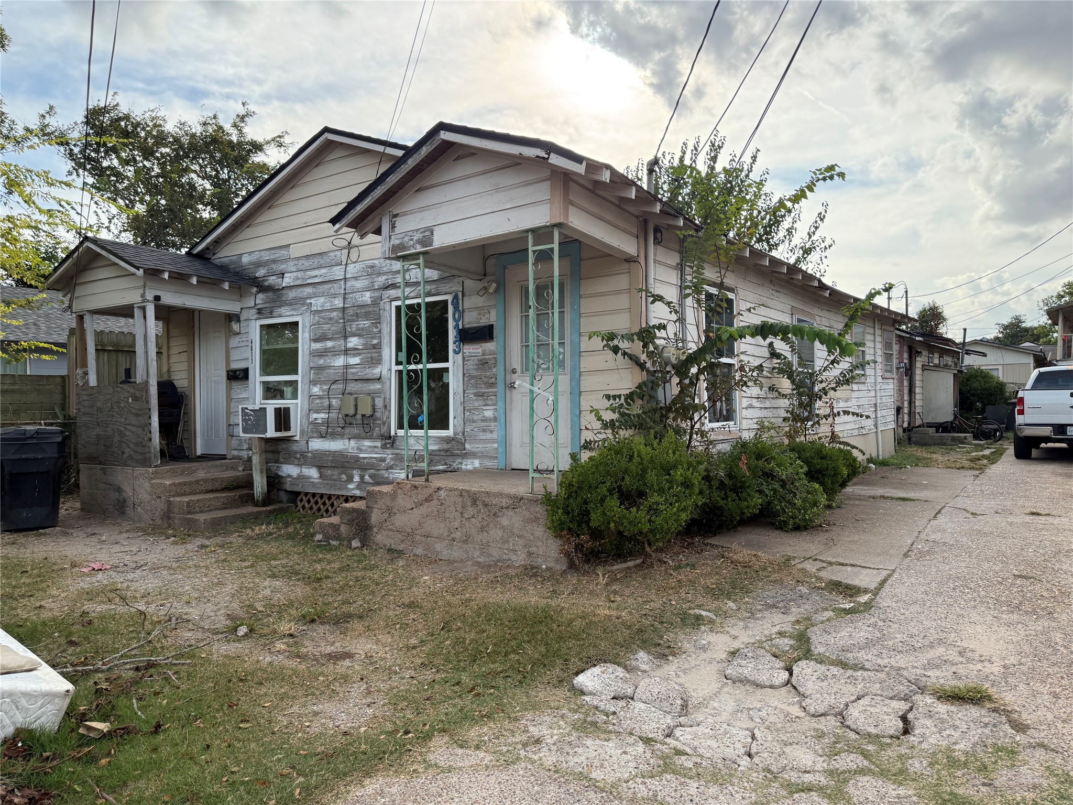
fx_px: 744
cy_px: 402
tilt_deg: -0.4
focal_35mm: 24
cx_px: 536
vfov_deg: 56.8
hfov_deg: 71.6
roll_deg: -0.3
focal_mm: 6.76
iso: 100
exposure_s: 1/1855
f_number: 1.78
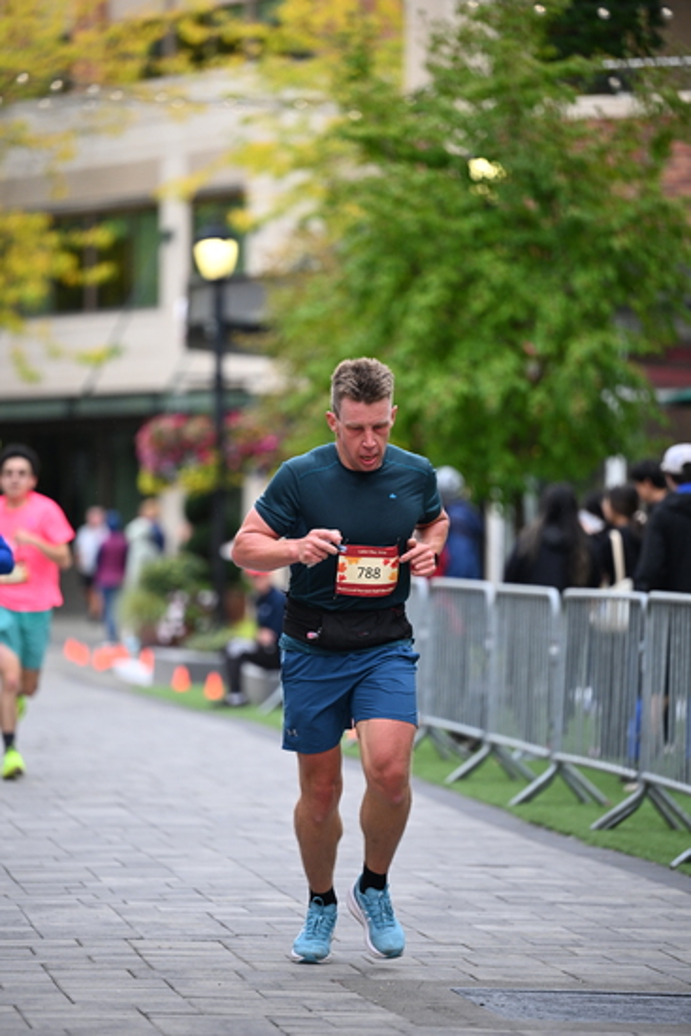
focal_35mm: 175
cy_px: 518
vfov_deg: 11.7
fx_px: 5035
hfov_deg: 7.9
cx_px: 346
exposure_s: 1/1600
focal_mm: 175
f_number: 2.8
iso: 1000
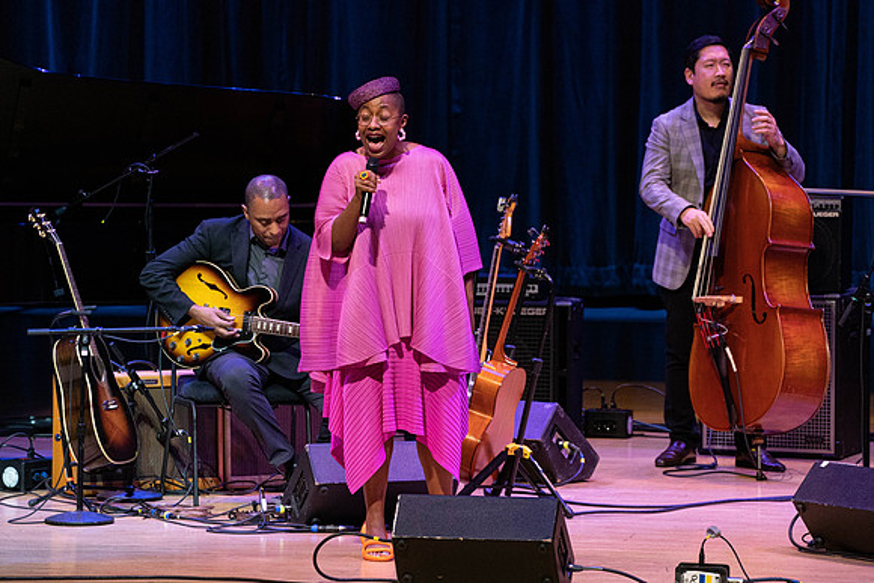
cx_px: 437
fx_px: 8013
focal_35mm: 330
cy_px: 292
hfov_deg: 6.2
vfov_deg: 4.2
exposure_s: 1/320
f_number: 9
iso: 4000
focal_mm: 330
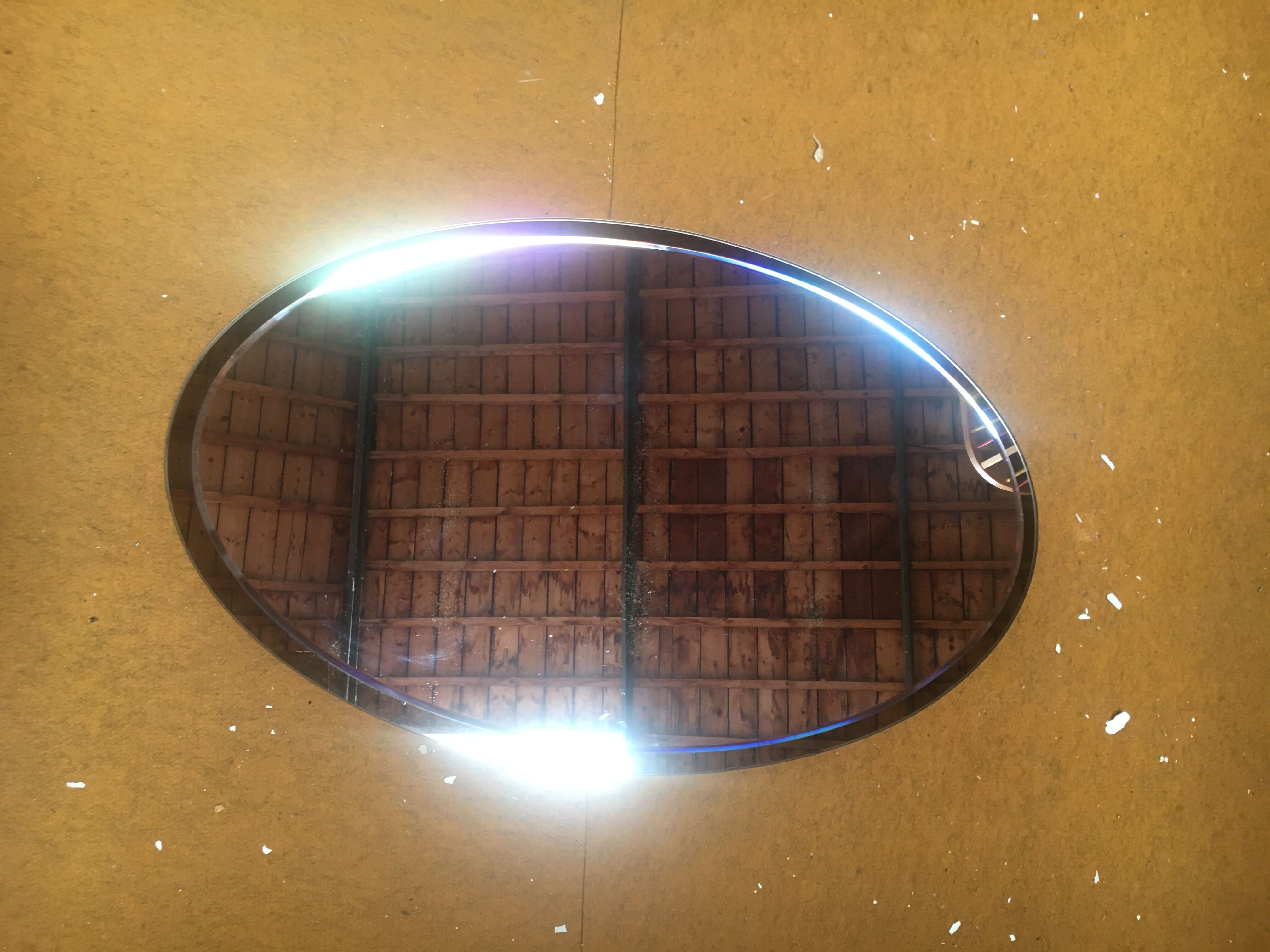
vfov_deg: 48.2
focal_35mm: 29
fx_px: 1064
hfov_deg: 61.7
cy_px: 476
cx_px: 635
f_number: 2.2
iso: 125
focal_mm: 4.15
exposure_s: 1/33
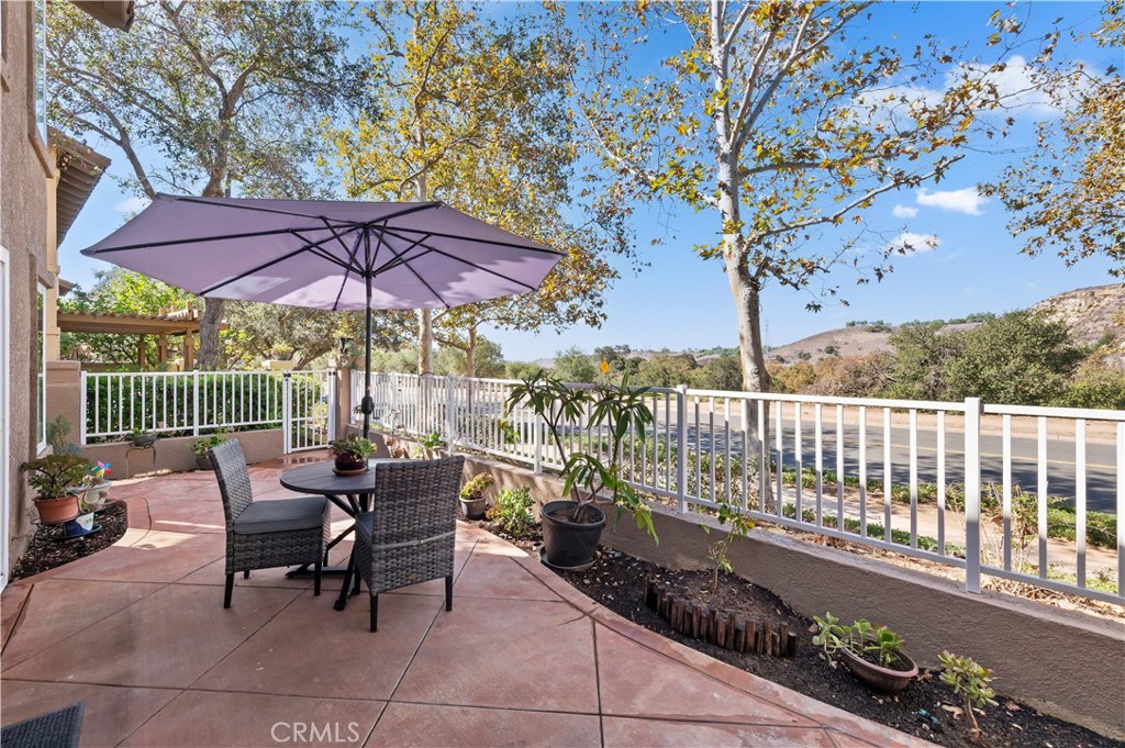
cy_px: 374
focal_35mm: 14
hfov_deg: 104.3
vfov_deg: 81.1
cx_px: 562
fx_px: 437
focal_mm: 14
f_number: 13
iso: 500
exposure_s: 1/200
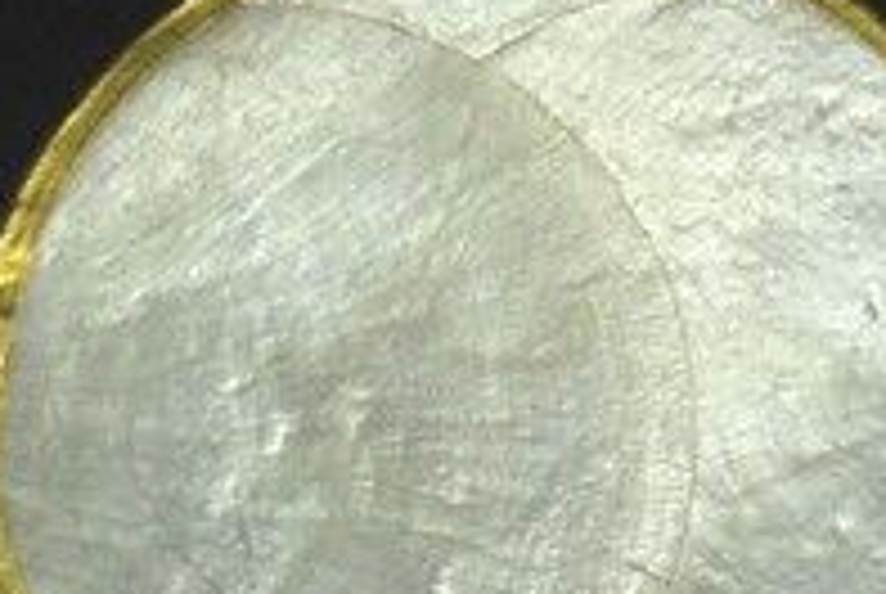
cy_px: 1100
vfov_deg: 6.6
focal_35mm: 204
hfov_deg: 10.1
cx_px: 432
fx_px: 5028
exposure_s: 1/160
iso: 100
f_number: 4.5
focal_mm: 7.8
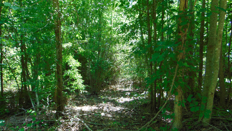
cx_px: 119
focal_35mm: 28
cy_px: 85
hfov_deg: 67.9
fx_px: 172
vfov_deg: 41.0
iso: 80
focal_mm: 4.5
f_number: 3
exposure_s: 1/60
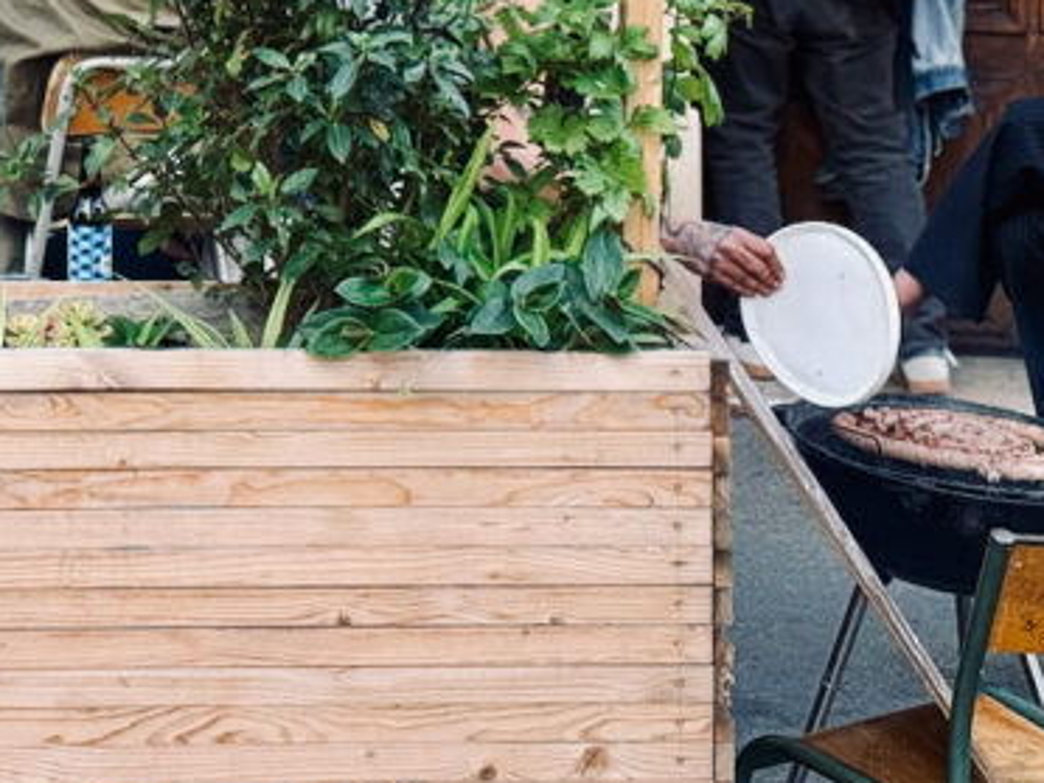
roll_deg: -0.3
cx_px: 36
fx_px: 3981
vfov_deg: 10.9
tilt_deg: -1.2
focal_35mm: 132
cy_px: -255
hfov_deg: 14.7
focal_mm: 6.76
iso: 64
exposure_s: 1/287
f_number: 1.78
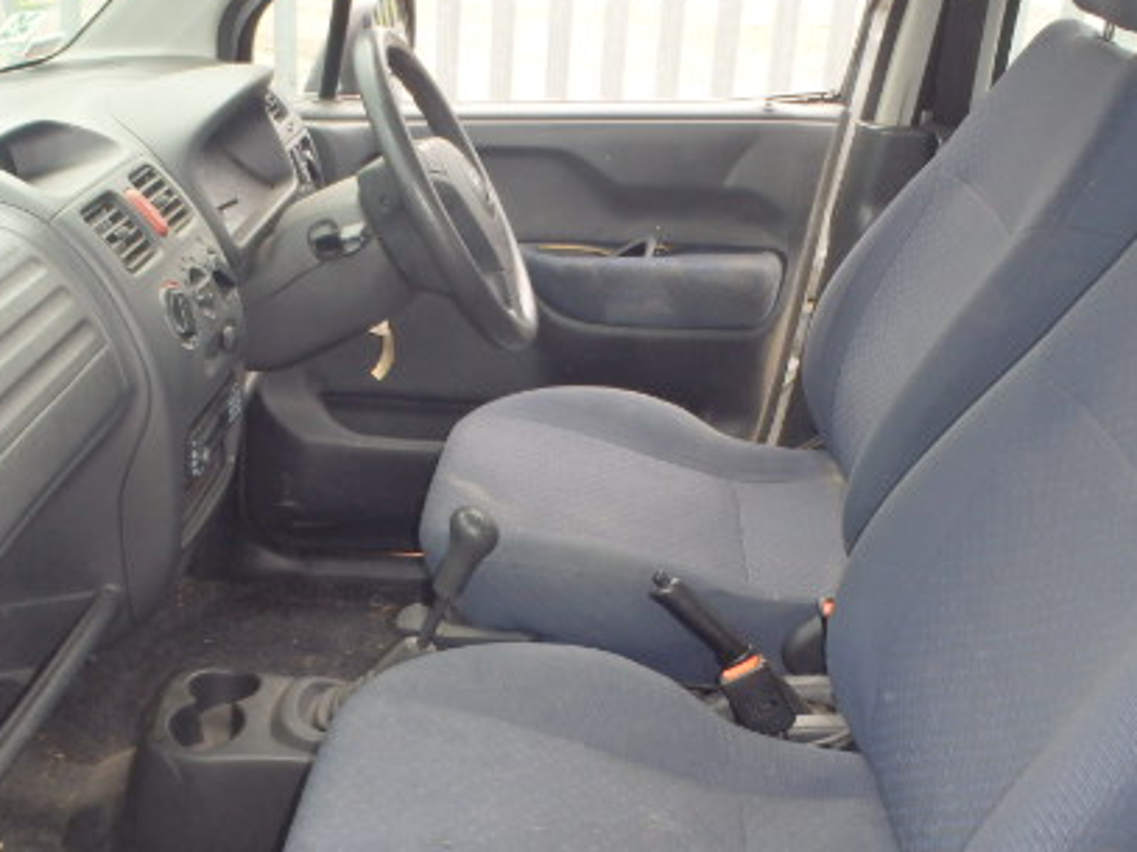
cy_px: 472
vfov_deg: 32.8
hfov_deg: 42.9
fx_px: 1445
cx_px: 539
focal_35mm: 44
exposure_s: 1/100
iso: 125
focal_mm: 5
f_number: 3.9
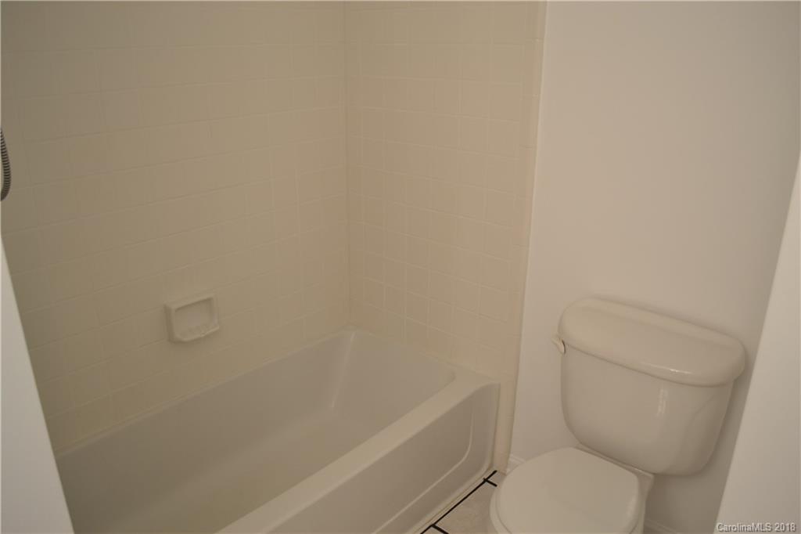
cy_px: 267
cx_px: 400
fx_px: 601
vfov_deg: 47.9
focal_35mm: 27
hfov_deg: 67.4
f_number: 3.5
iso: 400
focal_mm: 18
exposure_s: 1/60
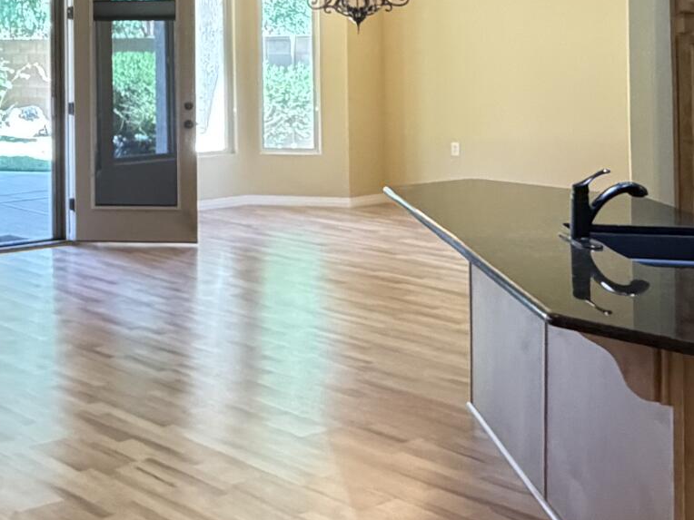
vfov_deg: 25.6
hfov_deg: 29.4
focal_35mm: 55
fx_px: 1103
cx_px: -164
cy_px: 39
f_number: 2.2
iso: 640
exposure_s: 1/60
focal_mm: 2.22
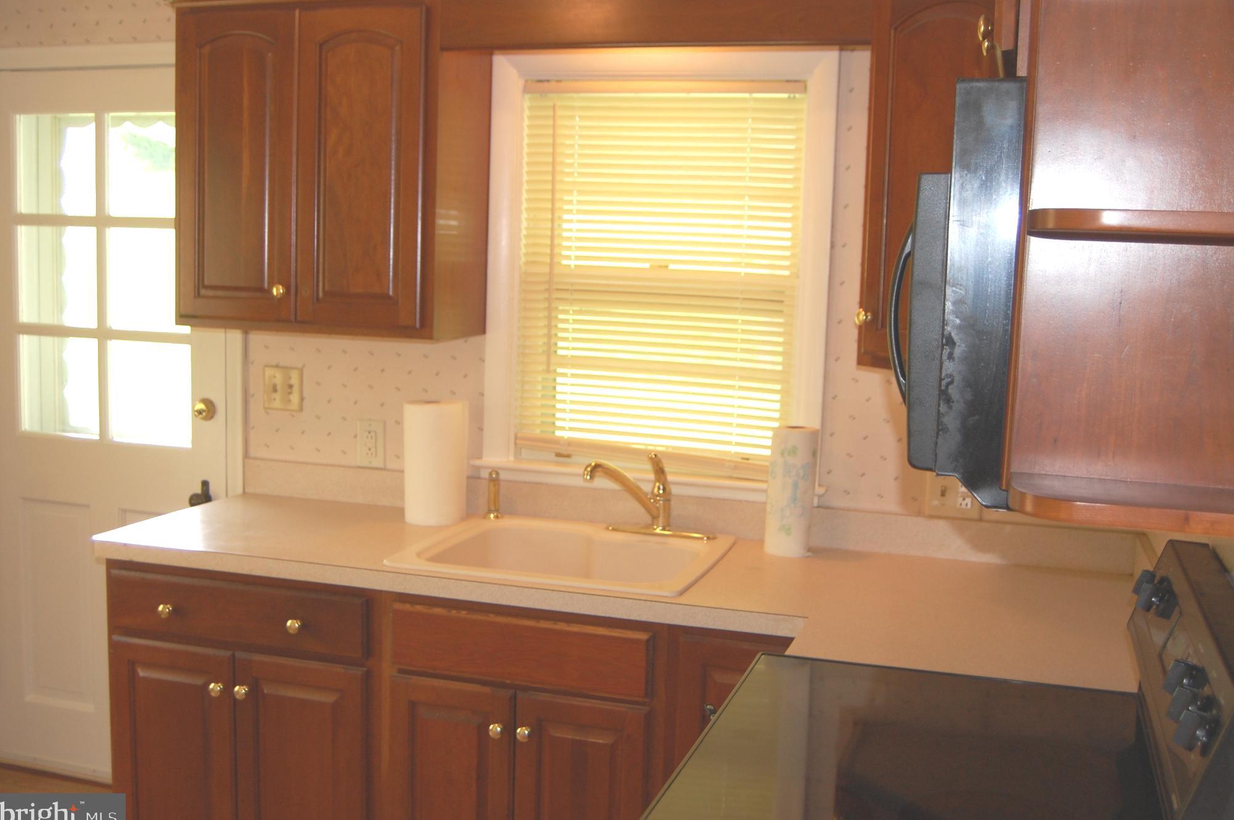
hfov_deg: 51.9
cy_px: 417
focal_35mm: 37
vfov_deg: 35.9
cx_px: 623
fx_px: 1267
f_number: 4
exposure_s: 1/60
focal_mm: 24
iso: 400
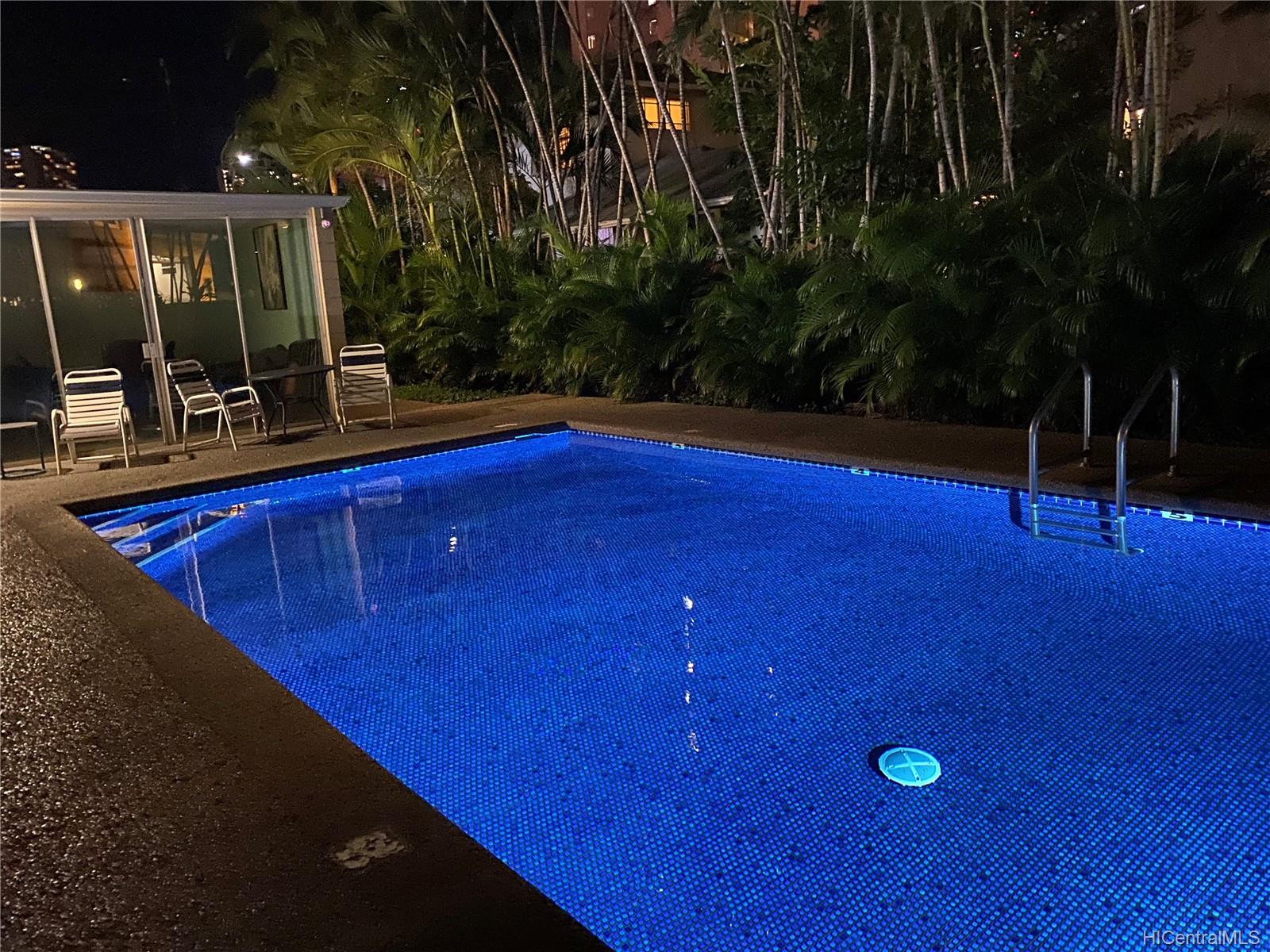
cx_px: 635
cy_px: 476
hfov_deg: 67.3
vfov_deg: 53.1
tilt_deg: -12.0
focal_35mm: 26
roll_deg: +4.9
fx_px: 954
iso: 1000
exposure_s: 1/15
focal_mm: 4.25
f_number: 1.8
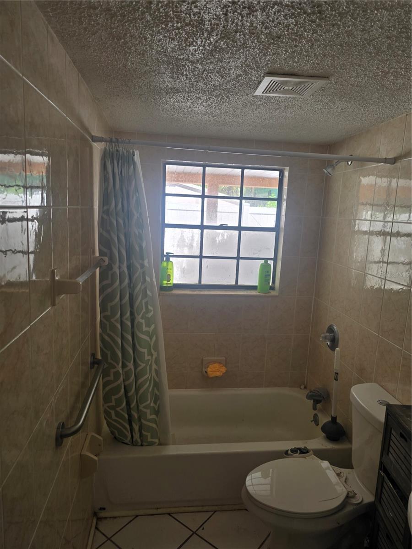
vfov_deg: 73.9
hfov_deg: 58.9
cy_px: 274
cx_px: 206
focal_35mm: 23
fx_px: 365
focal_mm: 6.3
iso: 40
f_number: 1.7
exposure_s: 1/180
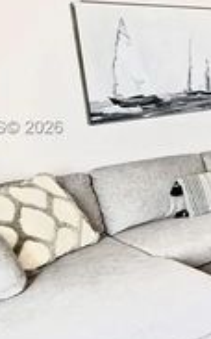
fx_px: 480
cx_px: 424
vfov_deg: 38.7
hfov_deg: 17.5
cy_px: 128
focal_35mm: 52
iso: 500
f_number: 2.2
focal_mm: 2.22
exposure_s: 1/120
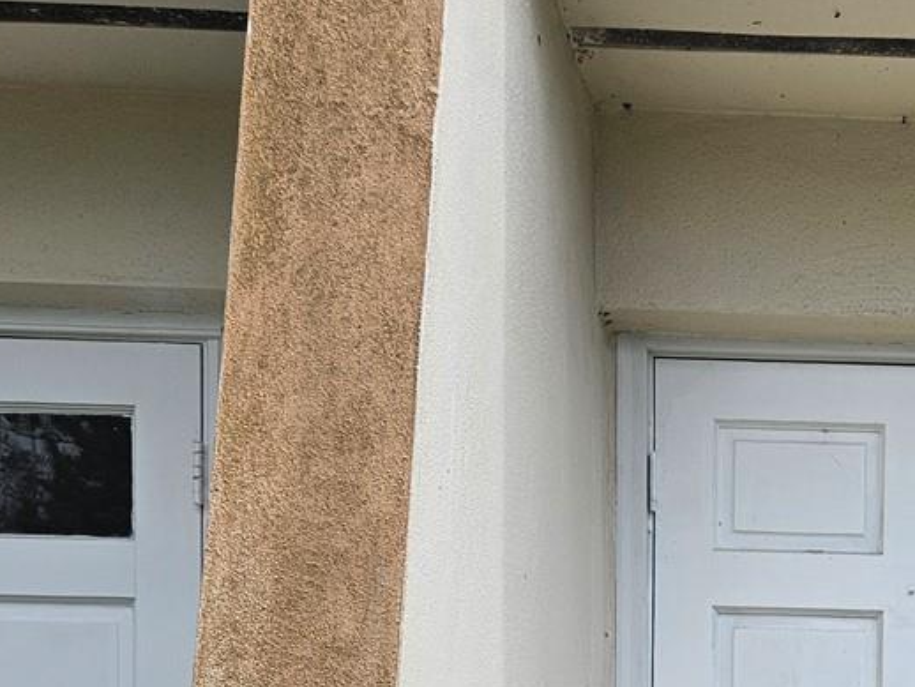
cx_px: 1030
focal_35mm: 71
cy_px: 993
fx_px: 1878
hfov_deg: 25.2
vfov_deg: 18.6
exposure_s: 1/1422
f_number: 1.8
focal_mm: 5.4
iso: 25
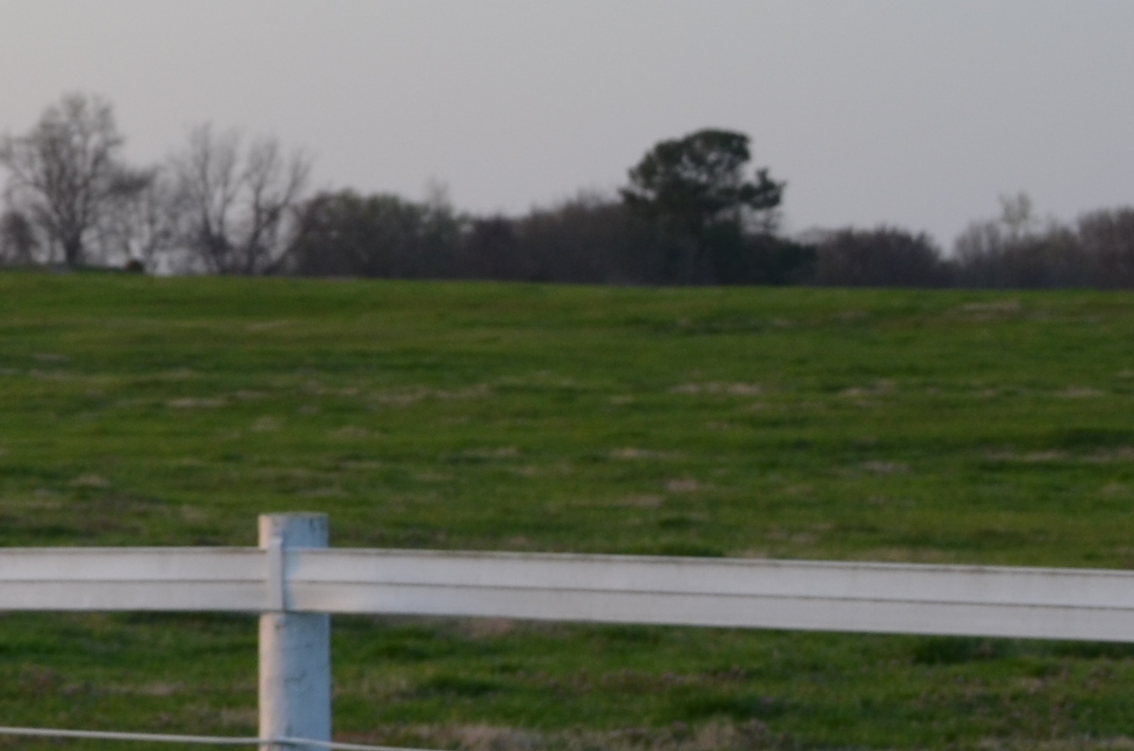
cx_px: -1009
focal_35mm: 159
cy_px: 443
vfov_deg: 8.6
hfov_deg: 11.8
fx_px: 4997
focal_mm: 28
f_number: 7.1
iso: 200
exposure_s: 1/200
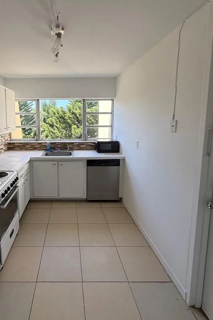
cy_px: 139
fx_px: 169
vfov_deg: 86.4
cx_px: 68
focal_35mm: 19
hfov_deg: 62.6
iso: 64
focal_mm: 2.22
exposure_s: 1/229
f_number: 2.2
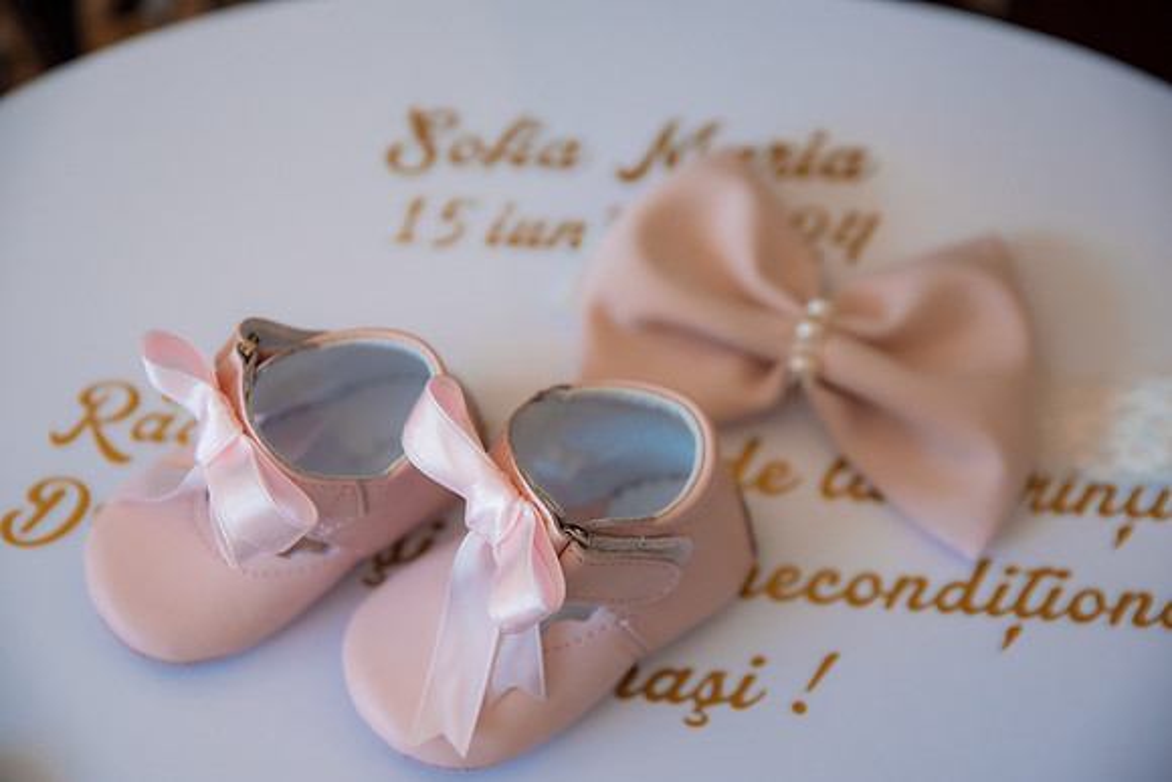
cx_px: 584
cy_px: 411
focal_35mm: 65
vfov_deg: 20.9
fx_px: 2124
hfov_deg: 30.8
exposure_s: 1/250
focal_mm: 62
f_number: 2.8
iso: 1250
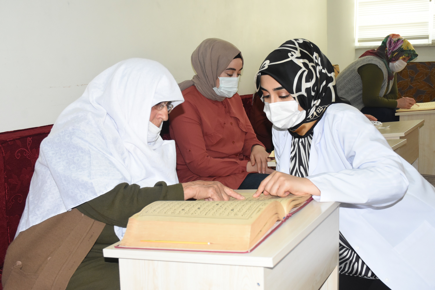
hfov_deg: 43.6
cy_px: 145
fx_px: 544
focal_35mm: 45
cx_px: 218
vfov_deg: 29.9
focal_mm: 30
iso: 1600
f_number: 5.6
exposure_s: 1/60
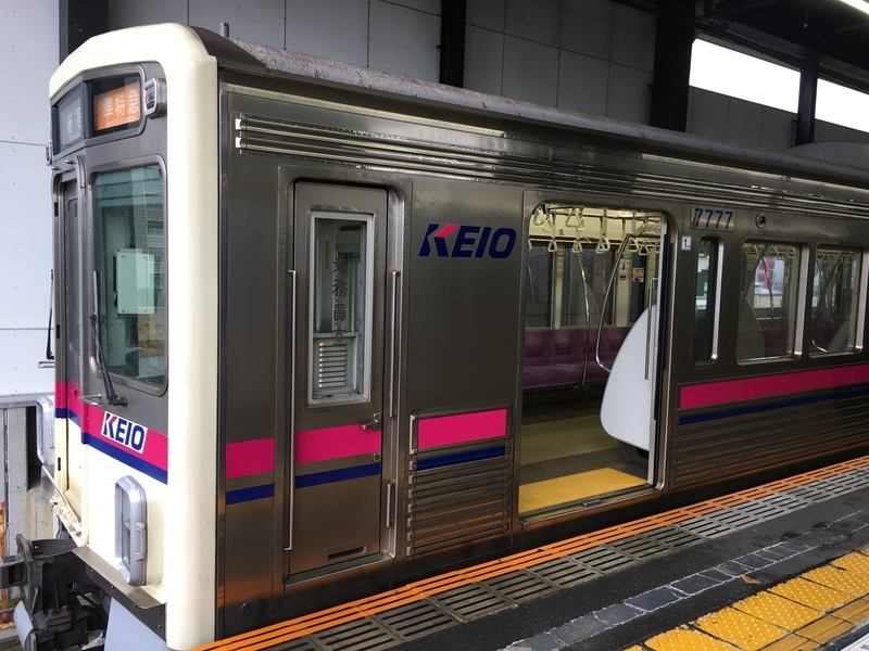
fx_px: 728
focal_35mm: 29
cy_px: 326
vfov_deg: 48.2
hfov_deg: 61.7
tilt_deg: -4.3
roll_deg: -1.4
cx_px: 434
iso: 25
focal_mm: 4.15
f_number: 2.2
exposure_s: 1/60
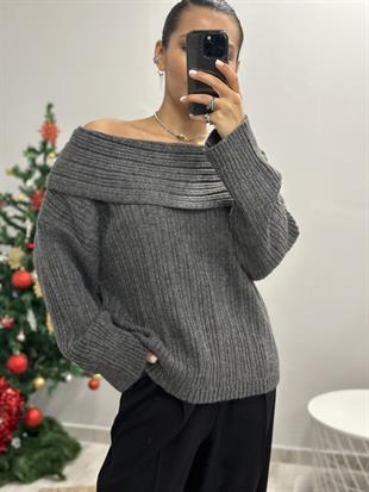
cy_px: 246
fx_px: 682
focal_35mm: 48
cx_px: 184
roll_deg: -1.4
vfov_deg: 39.6
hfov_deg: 30.3
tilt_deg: -27.4
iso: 200
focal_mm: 6.86
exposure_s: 1/50
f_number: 1.78
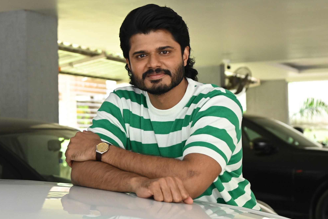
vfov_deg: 17.3
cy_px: 99
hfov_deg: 25.7
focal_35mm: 79
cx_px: 173
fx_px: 720
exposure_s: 1/200
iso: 2500
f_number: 4
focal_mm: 46
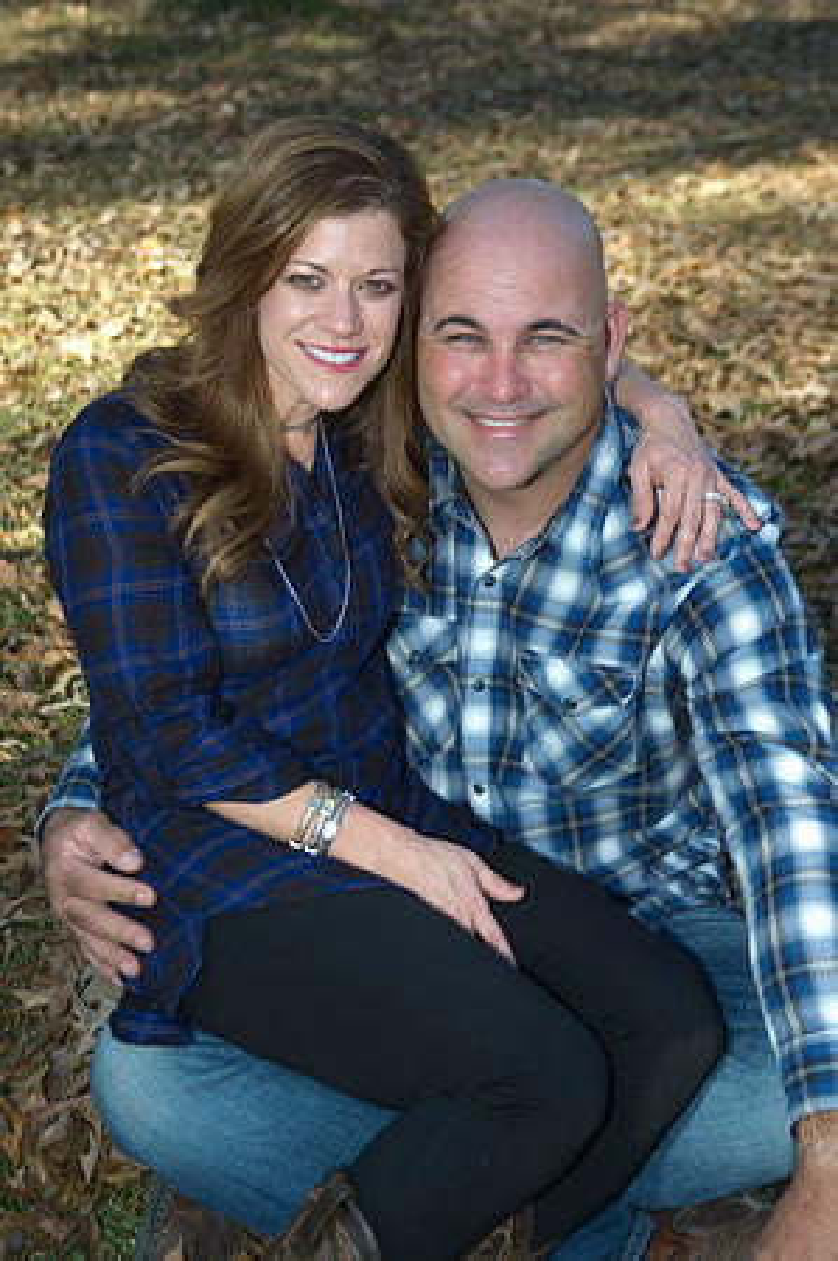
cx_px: 419
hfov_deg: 26.9
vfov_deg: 39.6
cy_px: 630
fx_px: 1750
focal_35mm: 50
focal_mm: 50
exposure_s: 1/160
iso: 100
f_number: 5
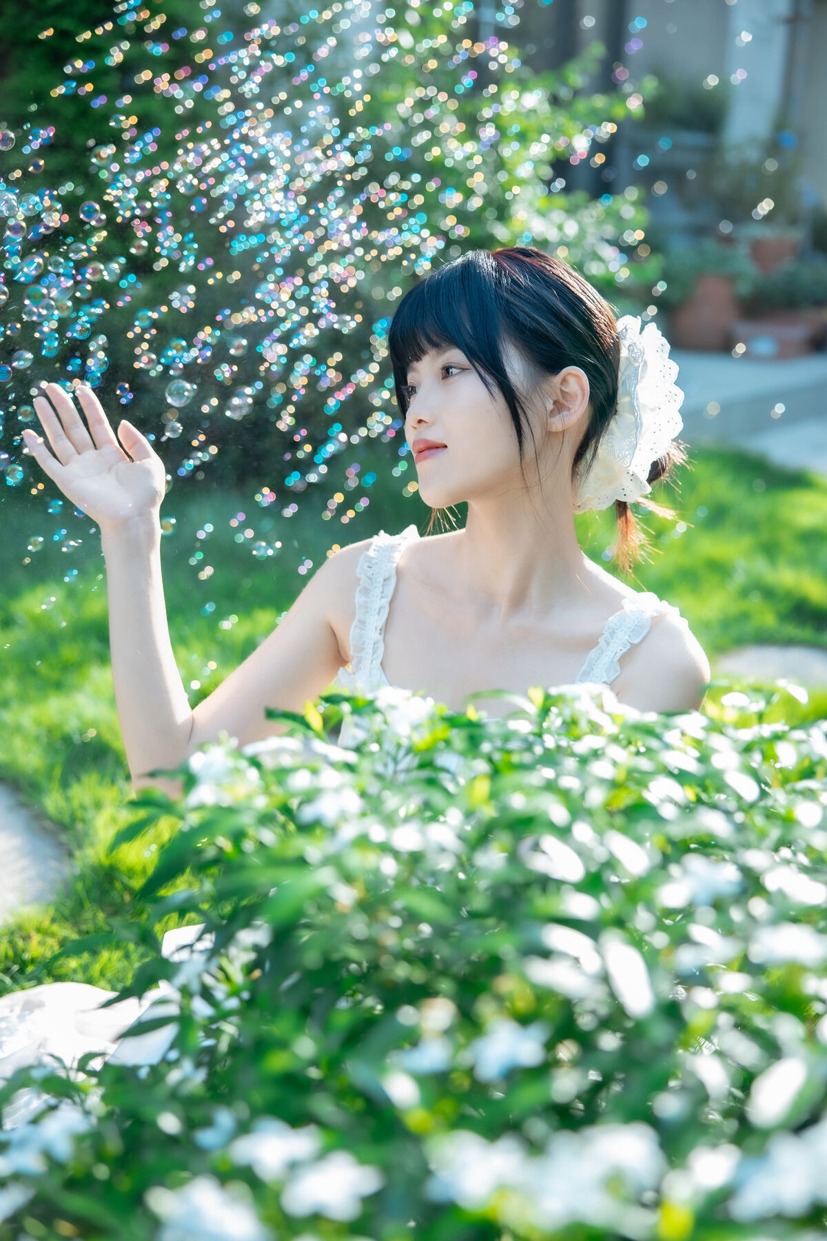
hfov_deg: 28.1
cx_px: 414
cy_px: 620
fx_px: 1654
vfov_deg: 41.1
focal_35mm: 48
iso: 200
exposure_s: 1/200
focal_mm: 48
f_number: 2.8
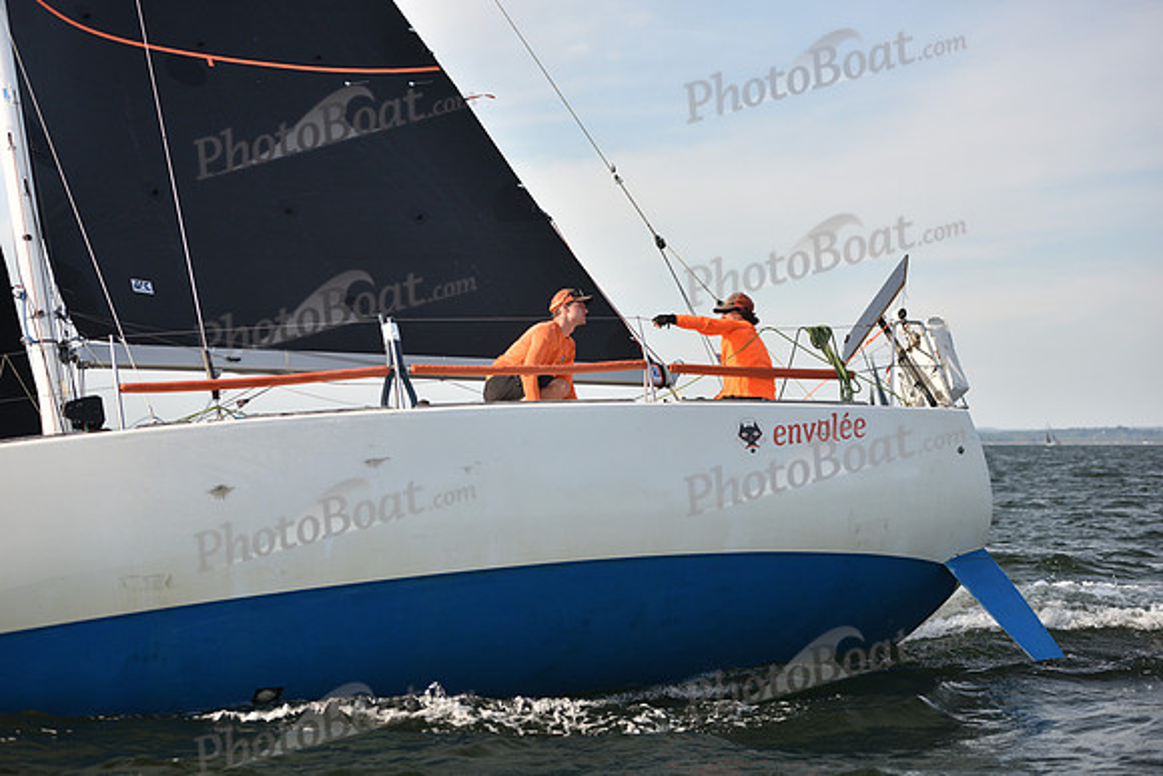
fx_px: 2262
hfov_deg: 28.8
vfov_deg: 19.5
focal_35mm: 70
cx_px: 582
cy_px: 388
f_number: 3.2
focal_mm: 70
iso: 250
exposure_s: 1/1000
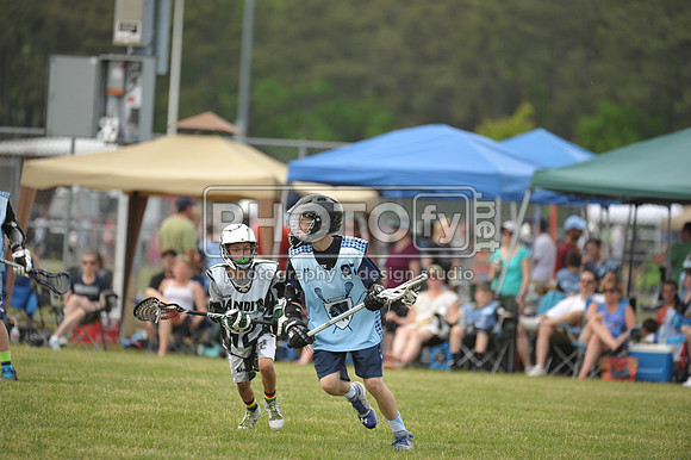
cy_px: 230
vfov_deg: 4.2
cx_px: 346
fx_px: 6330
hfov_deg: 6.2
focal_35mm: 330
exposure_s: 1/2000
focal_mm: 330
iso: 800
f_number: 4
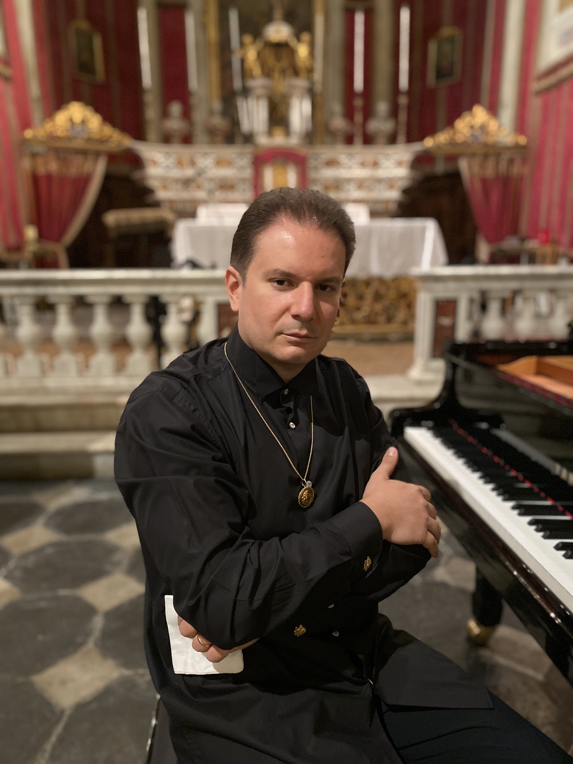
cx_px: 286
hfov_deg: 53.1
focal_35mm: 26
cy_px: 382
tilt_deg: -11.6
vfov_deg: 67.3
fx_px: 574
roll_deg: +0.1
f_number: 1.8
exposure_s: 1/25
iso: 800
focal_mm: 4.25
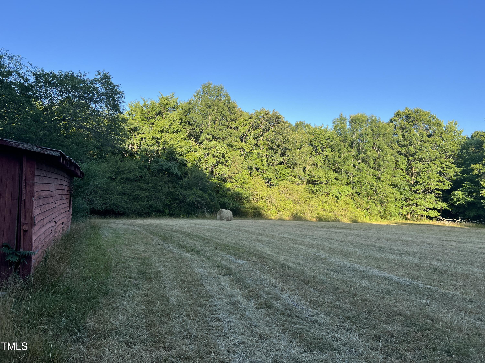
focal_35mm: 26
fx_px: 364
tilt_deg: +2.5
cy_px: 182
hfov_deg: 67.3
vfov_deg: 53.1
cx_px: 242
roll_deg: -1.7
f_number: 1.5
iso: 50
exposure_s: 1/1224
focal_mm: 5.7
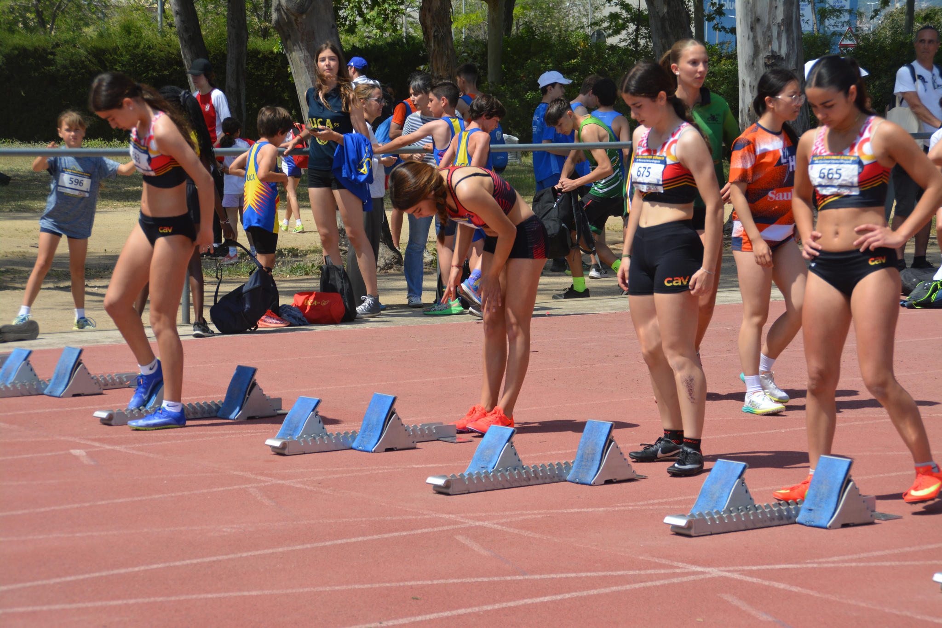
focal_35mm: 102
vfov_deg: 13.4
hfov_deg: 20.0
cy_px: 314
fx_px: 2669
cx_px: 471
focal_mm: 68
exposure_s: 1/1600
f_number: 6.3
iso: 400
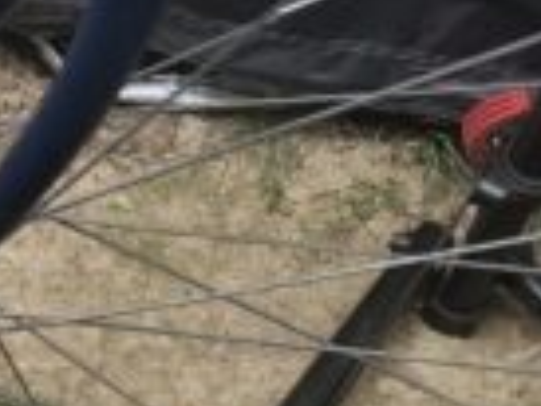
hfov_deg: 19.9
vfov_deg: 16.0
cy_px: 35
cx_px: -146
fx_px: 1423
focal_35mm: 91
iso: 122
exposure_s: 1/50
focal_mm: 4.81
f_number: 1.8
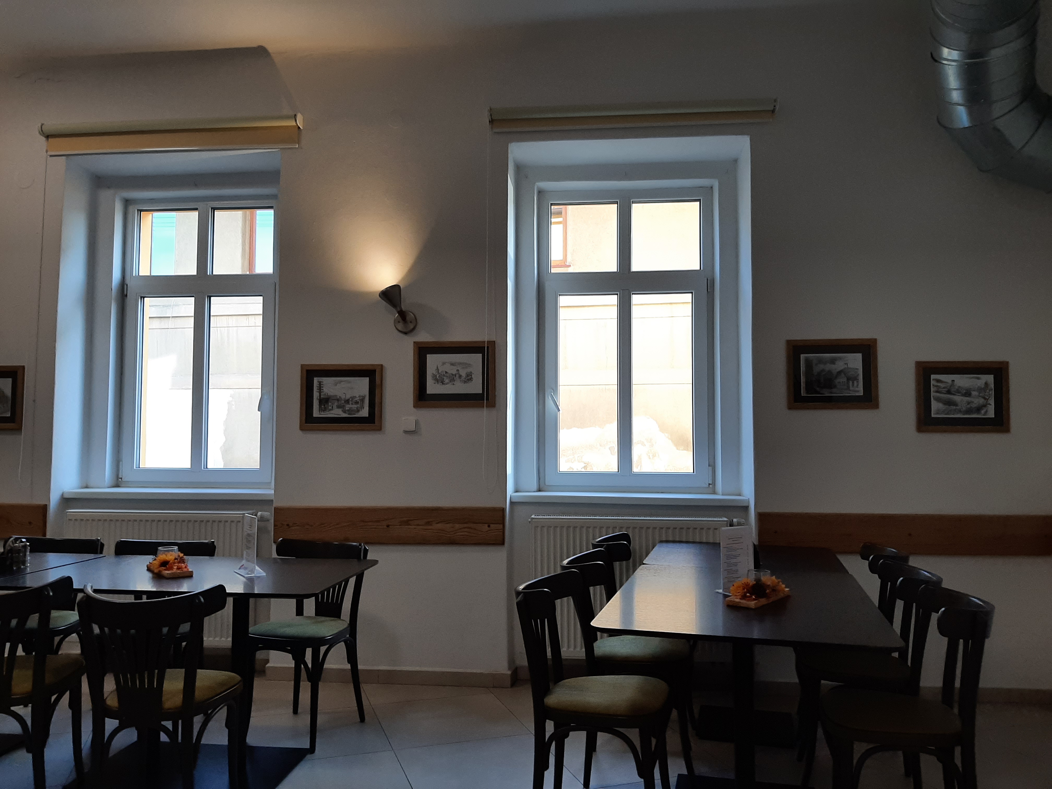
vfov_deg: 53.1
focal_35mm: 26
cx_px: 526
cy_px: 394
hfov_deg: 67.3
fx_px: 790
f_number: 1.7
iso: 50
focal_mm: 3.93
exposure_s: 1/100
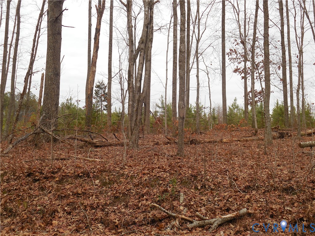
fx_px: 400
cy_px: 118
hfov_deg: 42.9
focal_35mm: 44
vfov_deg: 32.9
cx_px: 158
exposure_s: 1/100
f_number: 4.7
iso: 125
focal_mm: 7.9
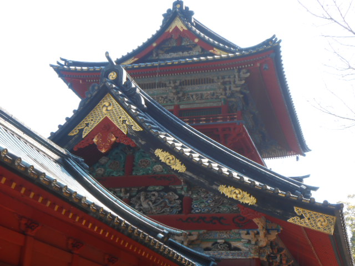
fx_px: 574
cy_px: 133
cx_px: 178
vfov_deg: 26.1
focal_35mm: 56
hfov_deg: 34.3
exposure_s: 1/80
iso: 80
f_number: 5.2
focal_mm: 10
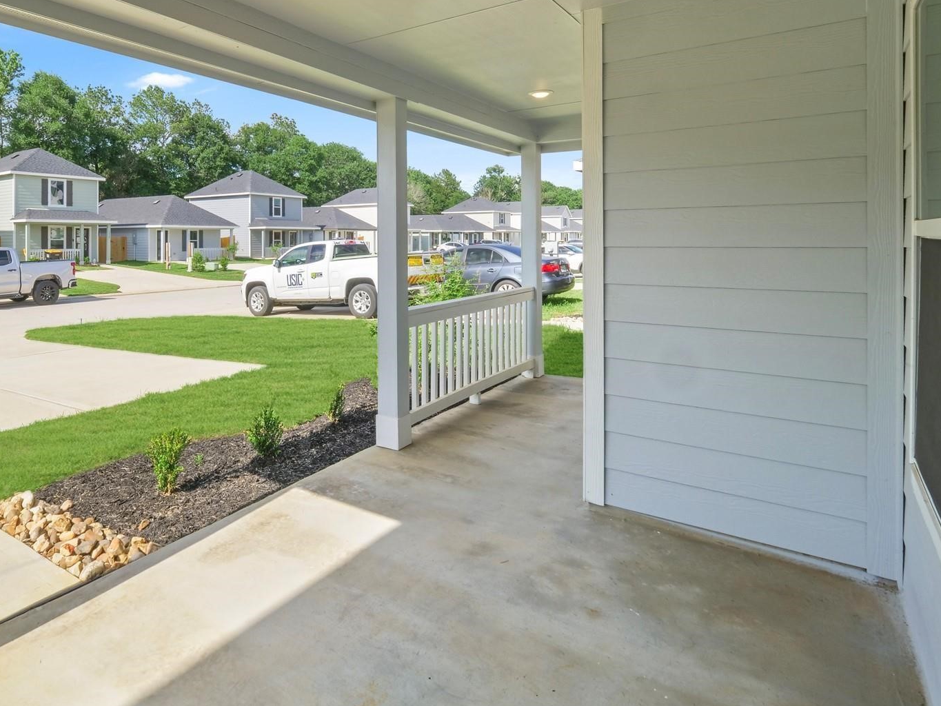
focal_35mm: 21
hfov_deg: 77.5
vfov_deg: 62.4
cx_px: 349
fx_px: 571
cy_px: 256
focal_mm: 7
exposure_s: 1/60
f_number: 10
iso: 200
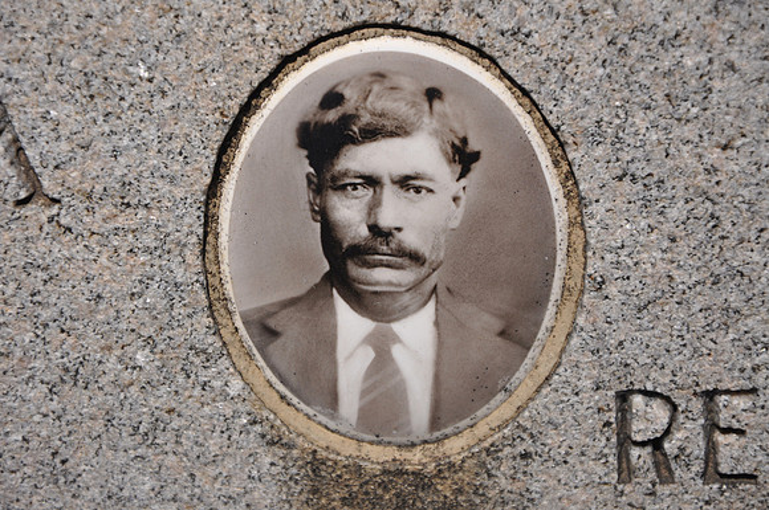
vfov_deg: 8.7
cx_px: 384
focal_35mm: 158
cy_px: 255
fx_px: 3360
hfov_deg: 13.1
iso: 200
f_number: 9
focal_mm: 105
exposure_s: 1/320
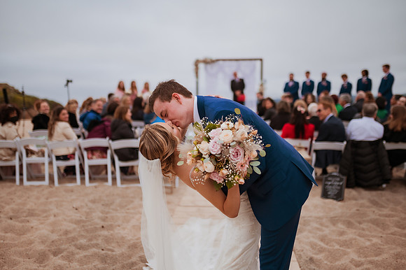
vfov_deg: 37.6
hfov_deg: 54.2
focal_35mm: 35
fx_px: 397
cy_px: 135
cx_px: 203
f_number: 1.6
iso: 500
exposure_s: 1/4000
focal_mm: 35
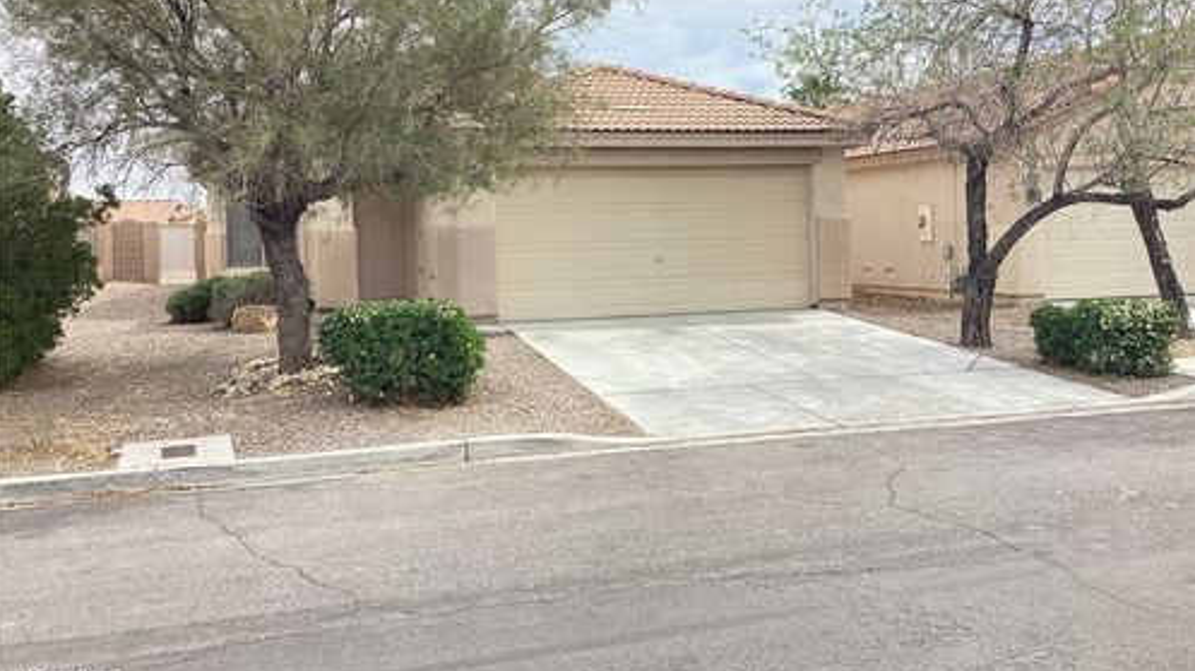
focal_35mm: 34
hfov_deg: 58.0
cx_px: 596
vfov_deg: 34.4
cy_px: 249
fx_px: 1077
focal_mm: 3.3
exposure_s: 1/994
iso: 25
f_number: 2.4
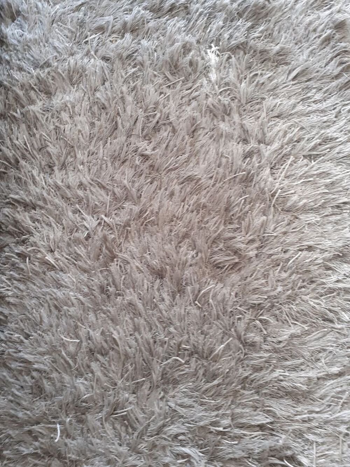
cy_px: 234
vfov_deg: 65.3
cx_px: 175
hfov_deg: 51.4
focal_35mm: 27
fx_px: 364
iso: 125
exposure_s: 1/50
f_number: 1.9
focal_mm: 3.6
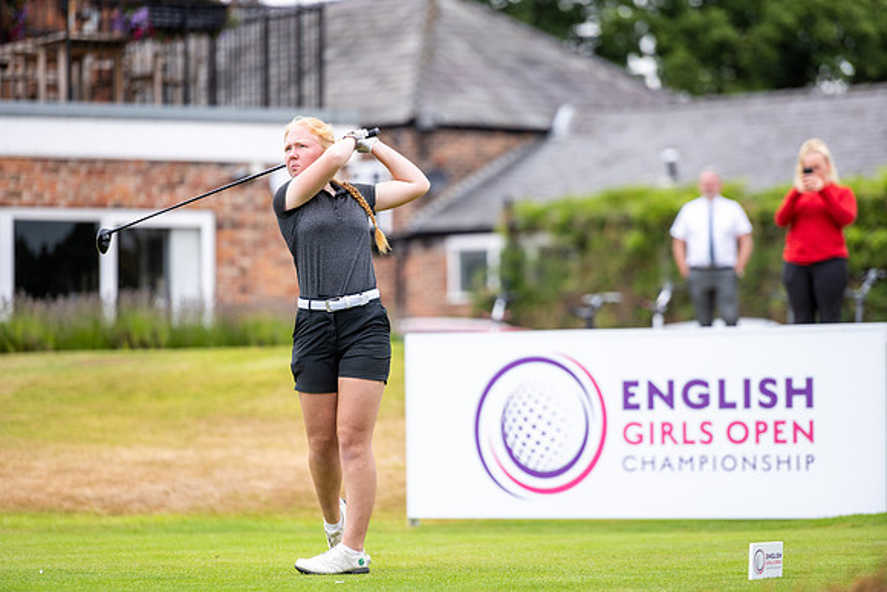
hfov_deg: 10.3
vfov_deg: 6.9
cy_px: 296
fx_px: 4929
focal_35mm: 200
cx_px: 444
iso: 250
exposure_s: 1/1000
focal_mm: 200
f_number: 2.8
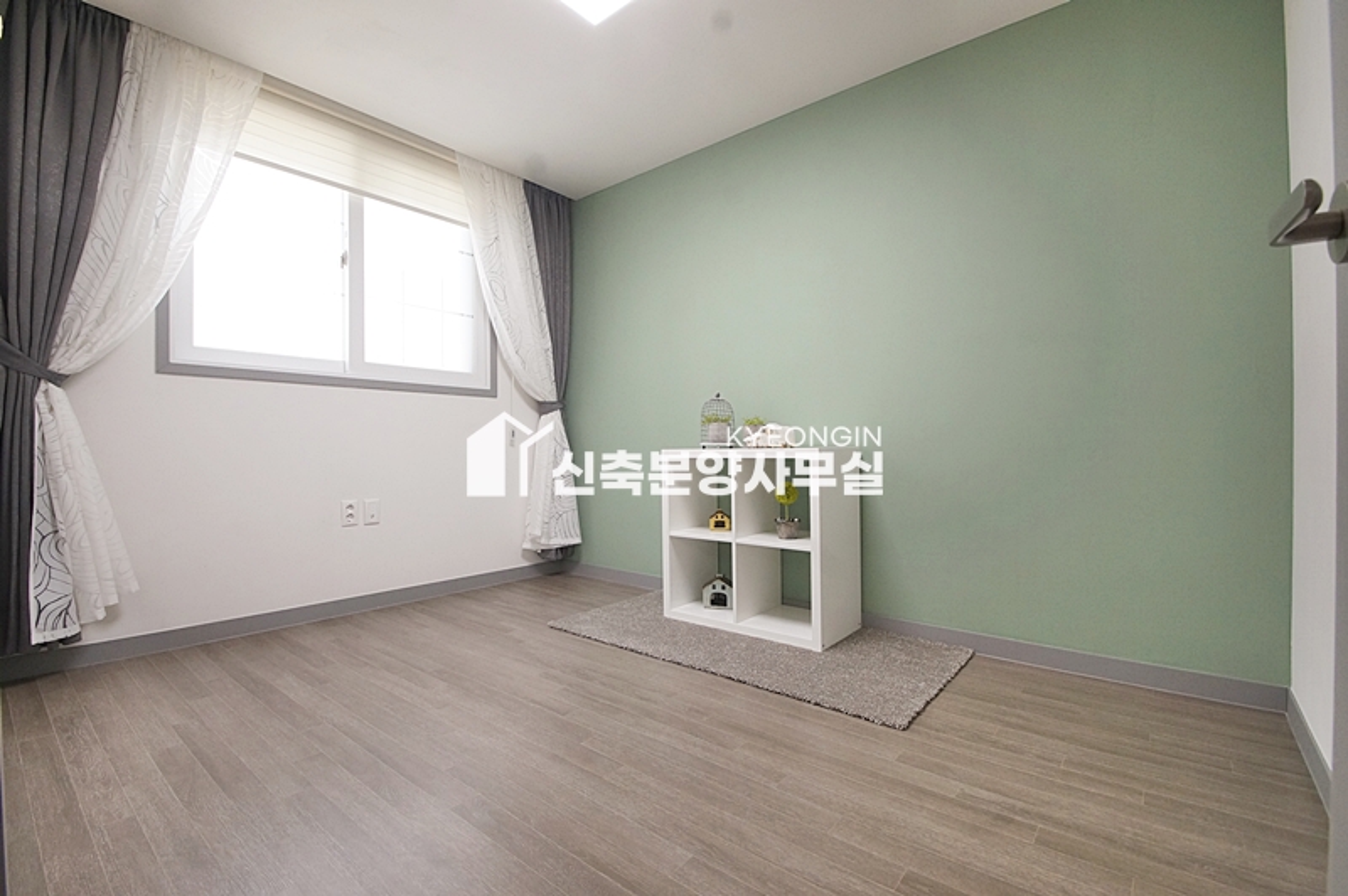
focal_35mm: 15
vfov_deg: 77.2
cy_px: 448
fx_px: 561
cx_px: 674
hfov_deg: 100.4
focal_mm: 10
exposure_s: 1/25
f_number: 9
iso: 800
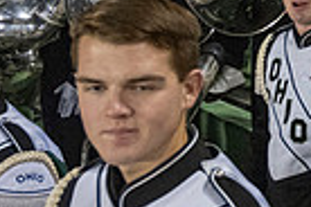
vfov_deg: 13.4
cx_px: 518
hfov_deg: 17.3
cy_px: 21
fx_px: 872
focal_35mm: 101
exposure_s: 1/500
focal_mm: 24
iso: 3200
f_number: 4
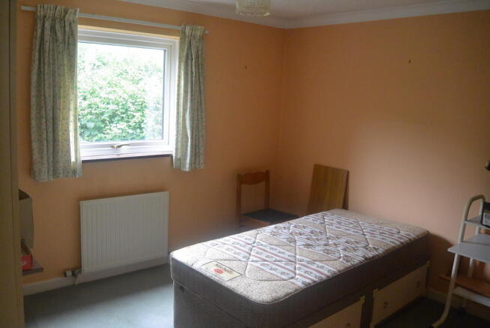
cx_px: 245
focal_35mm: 29
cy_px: 164
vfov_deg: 45.1
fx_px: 395
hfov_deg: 63.6
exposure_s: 1/125
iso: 720
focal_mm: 11
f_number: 3.5
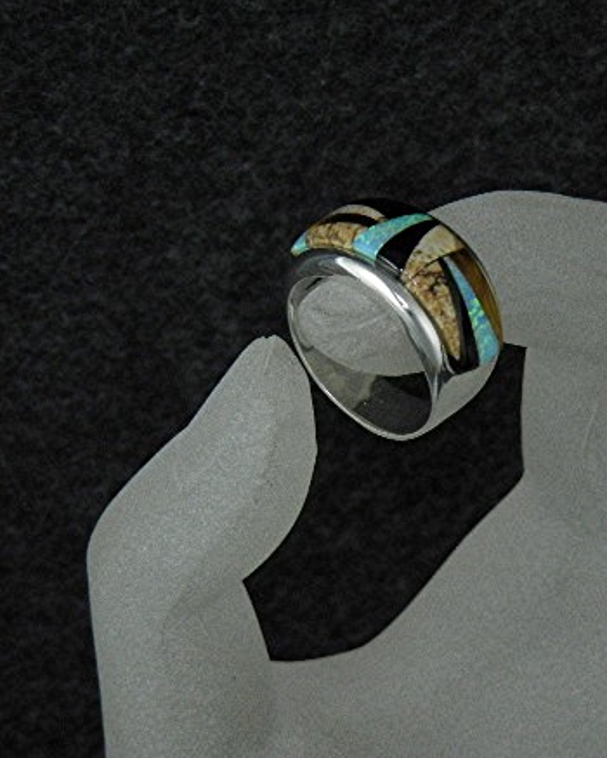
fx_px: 2468
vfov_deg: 17.5
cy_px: 383
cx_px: 486
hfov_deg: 13.9
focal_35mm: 110
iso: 800
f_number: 8.6
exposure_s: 1/30
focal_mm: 13.9
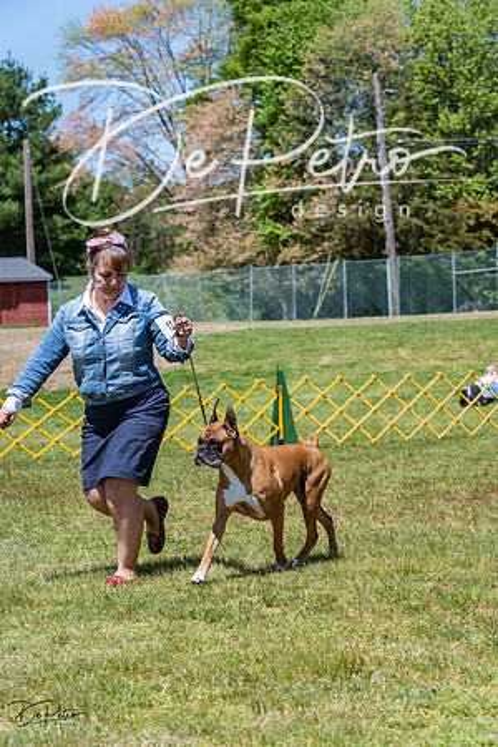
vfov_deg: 21.5
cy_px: 374
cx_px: 249
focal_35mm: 95
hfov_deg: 14.4
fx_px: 1971
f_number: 7.1
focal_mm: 95
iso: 500
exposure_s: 1/1600
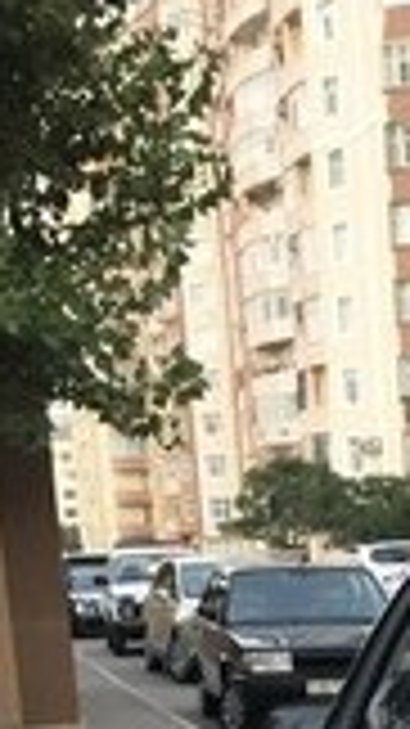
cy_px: 909
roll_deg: +3.2
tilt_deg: -13.7
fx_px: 1877
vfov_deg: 20.4
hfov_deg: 12.0
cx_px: 572
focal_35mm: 97
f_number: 2.2
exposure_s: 1/33
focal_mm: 4.15
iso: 125
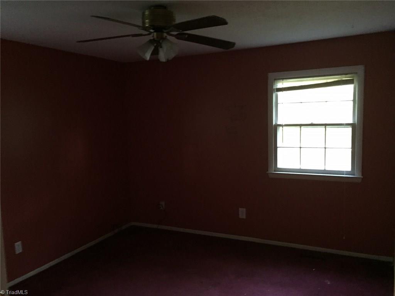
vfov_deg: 48.2
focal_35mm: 29
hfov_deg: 61.7
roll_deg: +0.1
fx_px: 331
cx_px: 198
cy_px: 148
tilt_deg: -4.2
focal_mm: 4.15
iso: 250
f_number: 2.2
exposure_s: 1/15
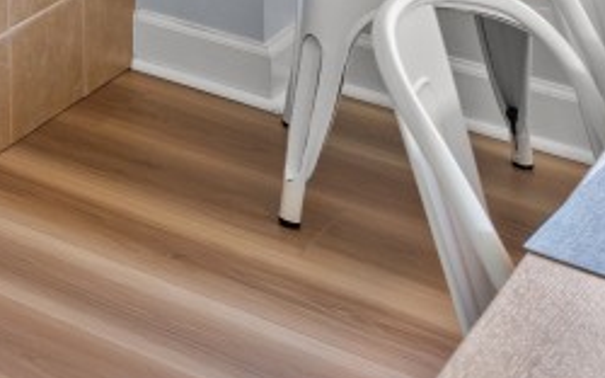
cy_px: -623
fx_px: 1615
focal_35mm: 98
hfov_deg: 14.0
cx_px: -883
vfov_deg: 10.7
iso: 320
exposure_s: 1/6
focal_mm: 16
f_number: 7.1
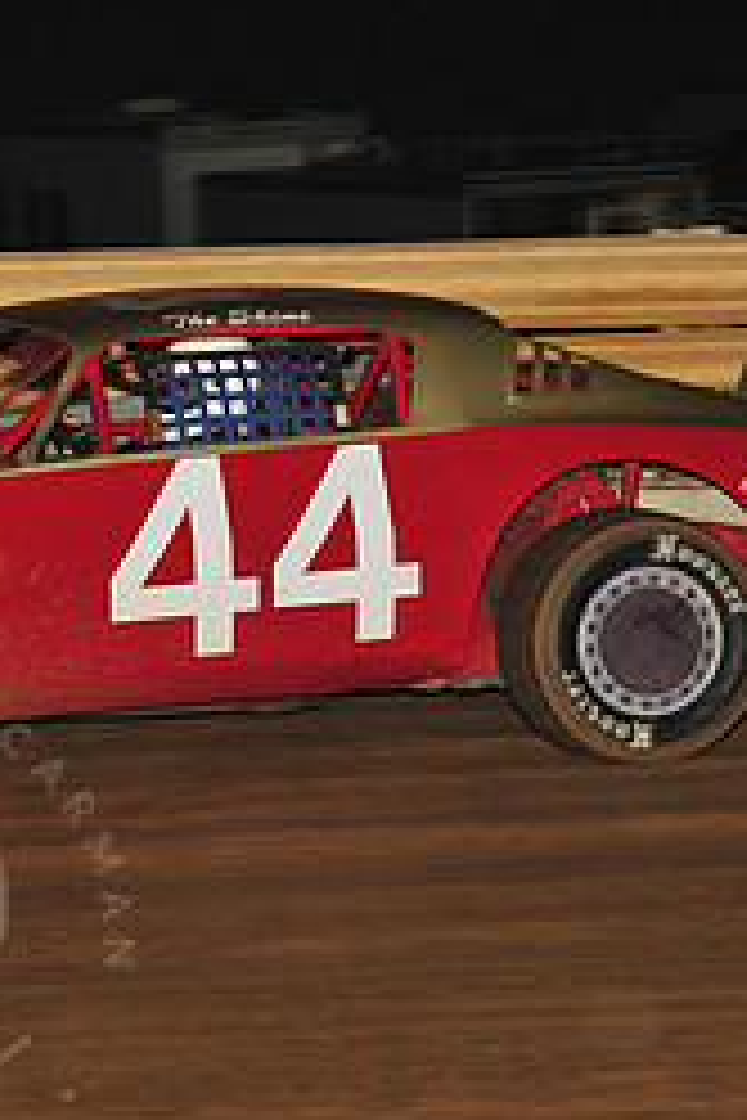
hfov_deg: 5.2
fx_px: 8123
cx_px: -140
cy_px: 531
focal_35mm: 261
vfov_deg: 7.9
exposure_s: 1/320
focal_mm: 112
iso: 800
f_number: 6.3
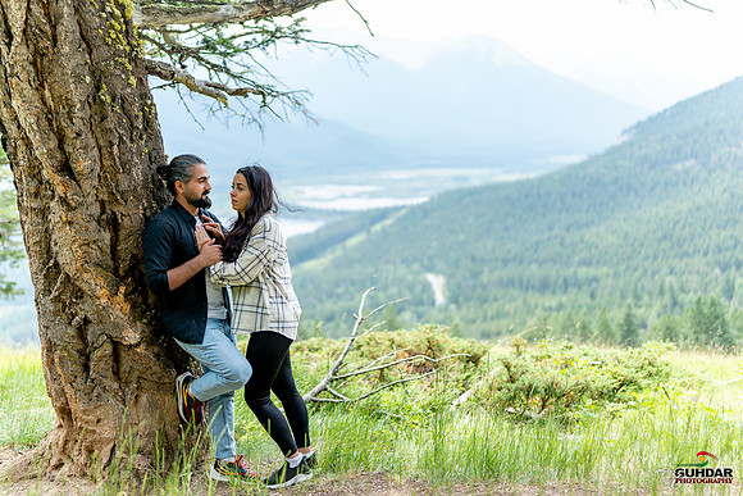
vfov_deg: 37.9
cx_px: 372
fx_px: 722
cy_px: 248
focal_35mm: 35
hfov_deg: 54.4
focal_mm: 35
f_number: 1.2
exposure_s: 1/1600
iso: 200
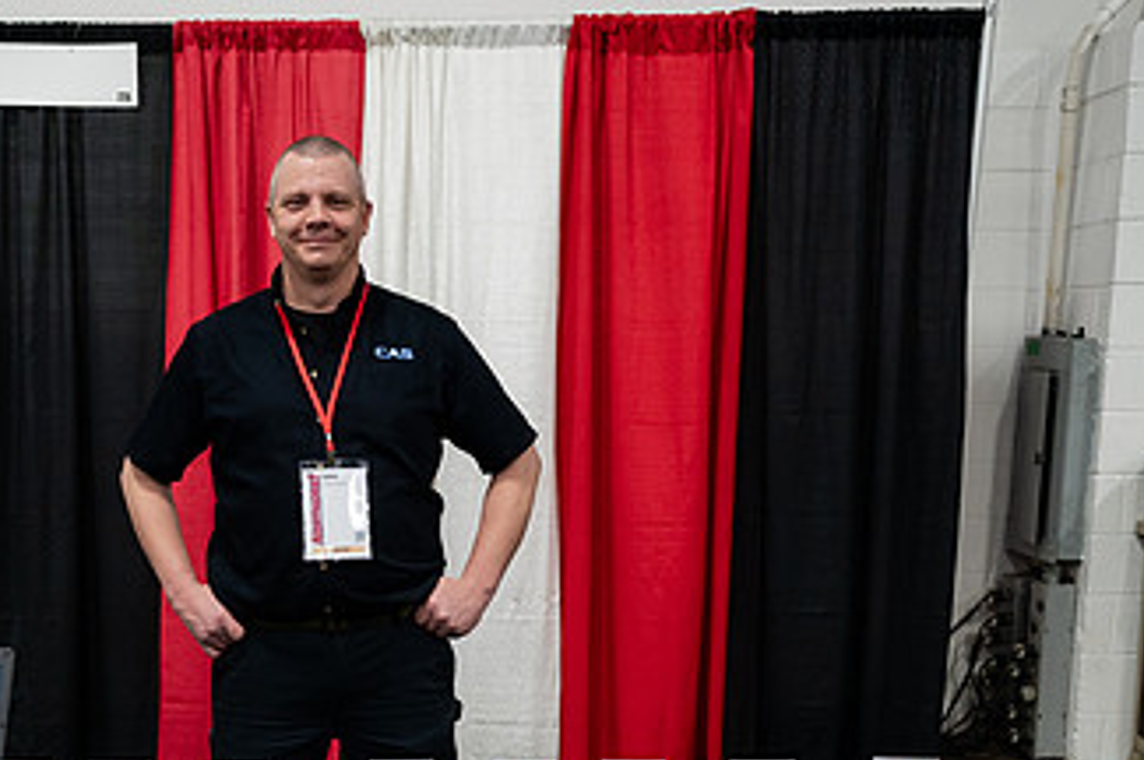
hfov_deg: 43.0
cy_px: 602
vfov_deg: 29.2
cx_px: 376
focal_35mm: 45
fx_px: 1429
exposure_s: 1/250
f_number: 3.2
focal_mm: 24
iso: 2500
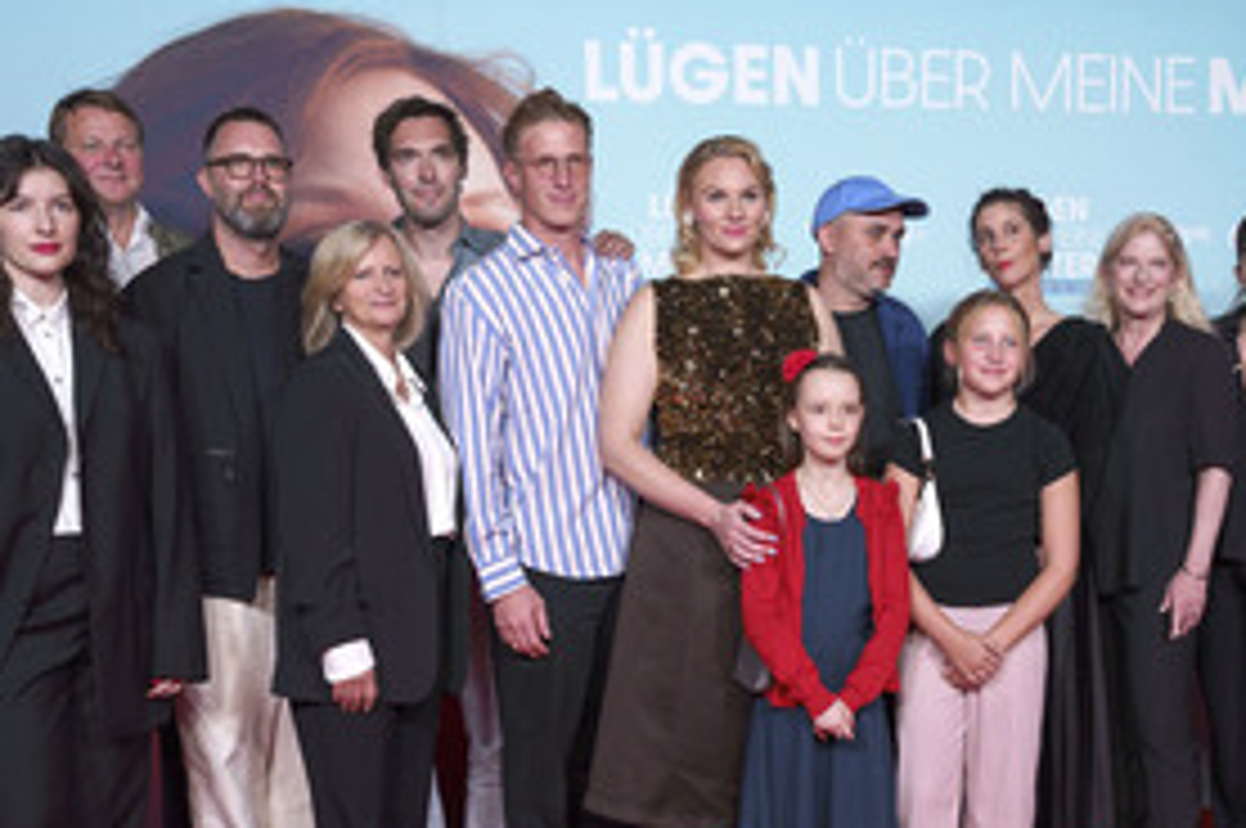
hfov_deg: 44.1
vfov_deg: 29.9
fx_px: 1521
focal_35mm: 44
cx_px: 798
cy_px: 626
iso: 800
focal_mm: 27
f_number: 4
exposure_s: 1/250
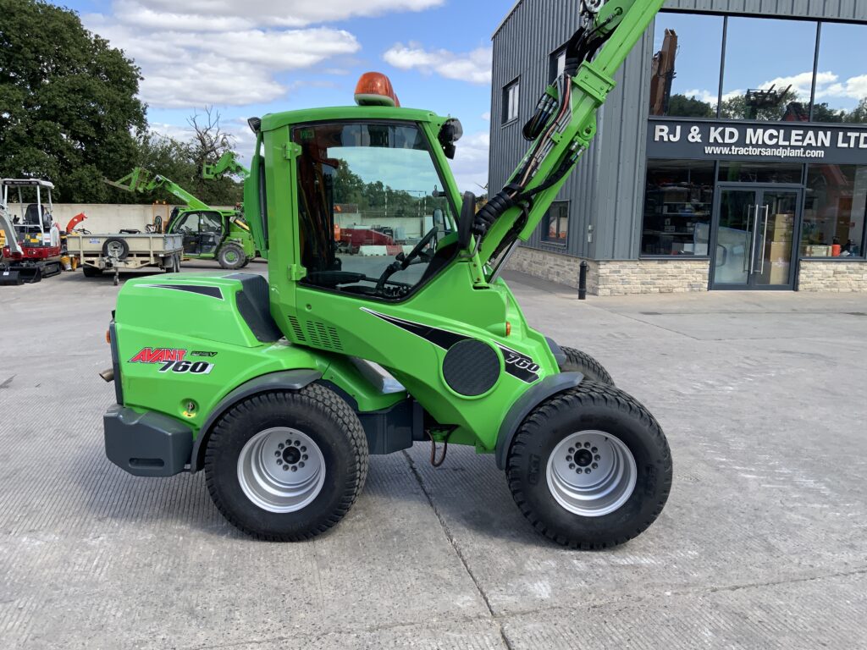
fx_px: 726
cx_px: 434
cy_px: 325
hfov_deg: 61.7
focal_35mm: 29
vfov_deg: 48.2
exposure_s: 1/842
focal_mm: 3
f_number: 1.8
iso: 16
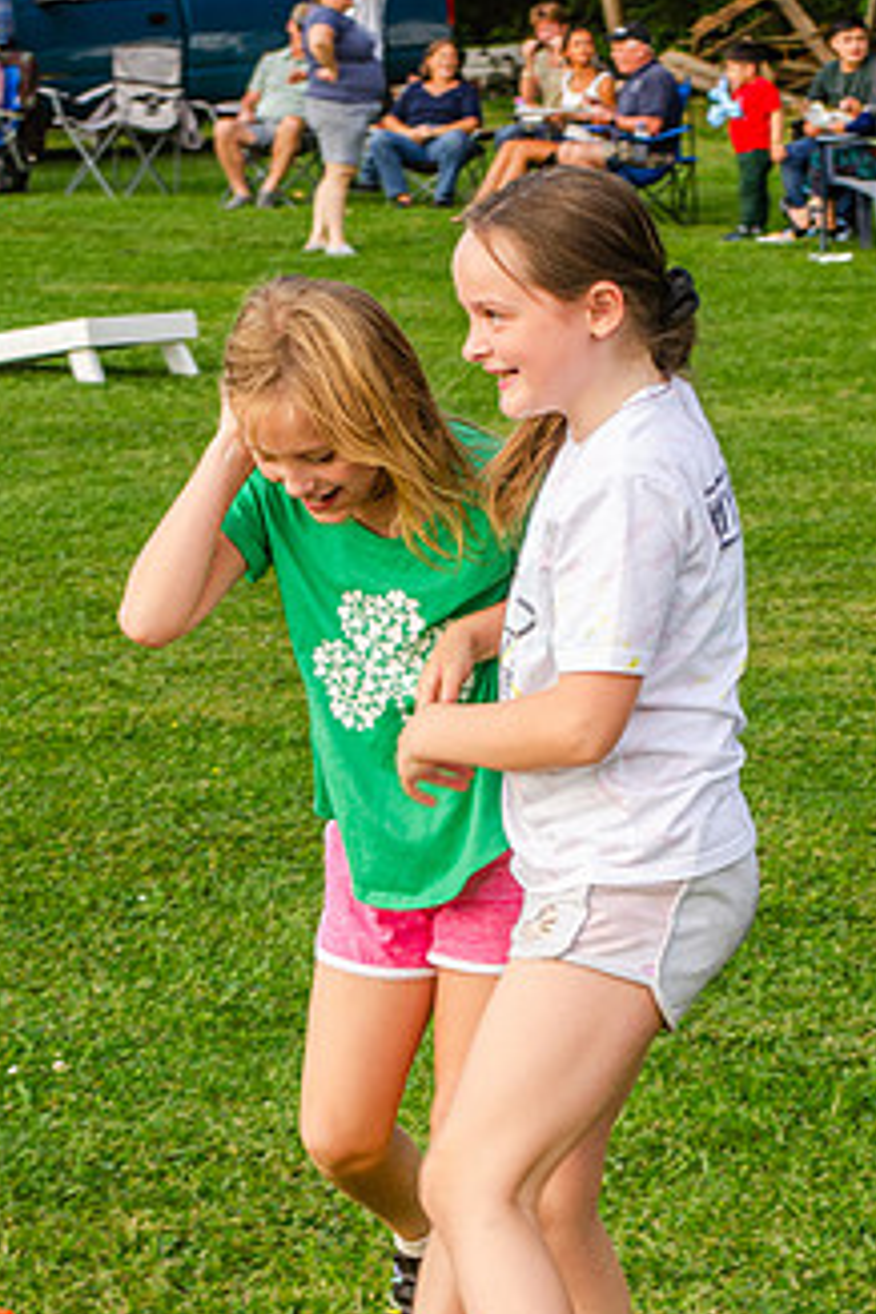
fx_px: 5329
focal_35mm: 146
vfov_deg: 14.1
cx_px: 502
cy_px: 699
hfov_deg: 9.4
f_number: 7.1
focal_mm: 55
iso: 200
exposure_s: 1/200
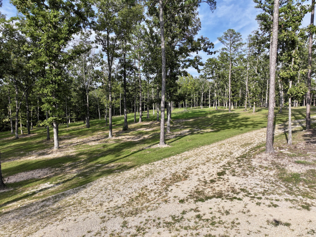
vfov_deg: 56.8
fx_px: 219
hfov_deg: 71.6
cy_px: 118
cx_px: 158
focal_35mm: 24
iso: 100
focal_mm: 12.29
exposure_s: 1/1250
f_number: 2.8
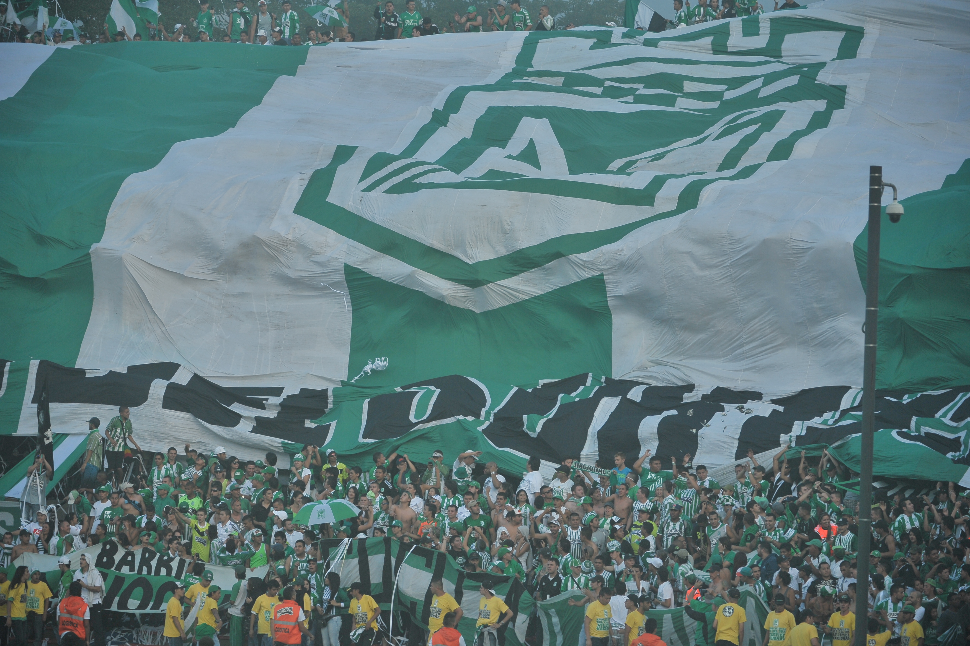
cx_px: 485
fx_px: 5385
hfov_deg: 10.3
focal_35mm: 200
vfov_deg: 6.9
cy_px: 323
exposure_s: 1/640
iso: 320
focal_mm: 200
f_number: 4
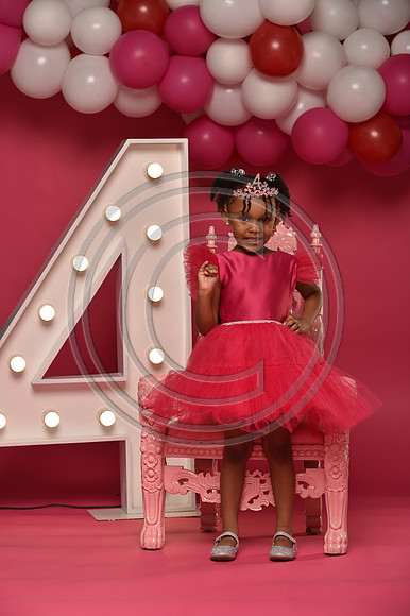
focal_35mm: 85
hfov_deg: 16.1
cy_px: 308
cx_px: 205
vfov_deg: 23.9
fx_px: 1454
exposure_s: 1/160
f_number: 5.6
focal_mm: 85
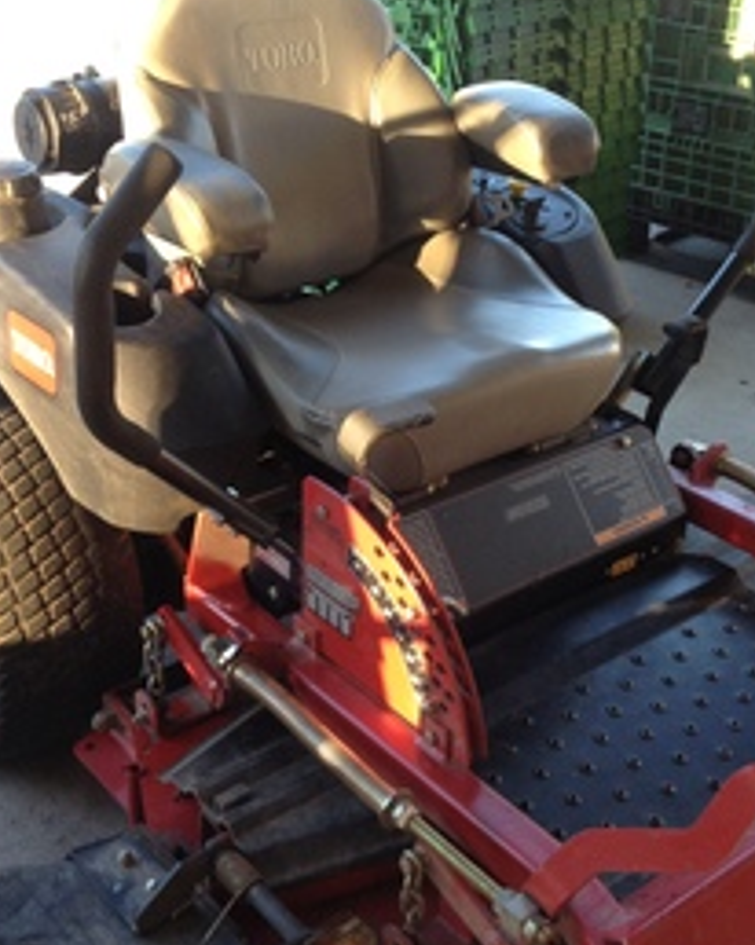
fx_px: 1510
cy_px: 454
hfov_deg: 28.1
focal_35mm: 54
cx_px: 388
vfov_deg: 34.8
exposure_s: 1/60
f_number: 2.4
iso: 64
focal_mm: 4.28
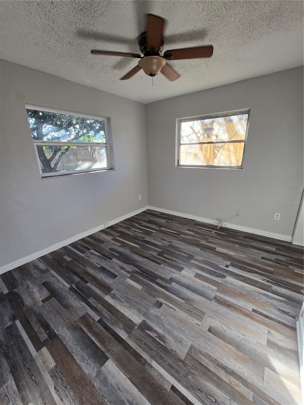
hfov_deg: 89.9
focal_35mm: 13
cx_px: 152
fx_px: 152
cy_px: 202
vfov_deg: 106.2
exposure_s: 1/100
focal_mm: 2.2
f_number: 2.2
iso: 100
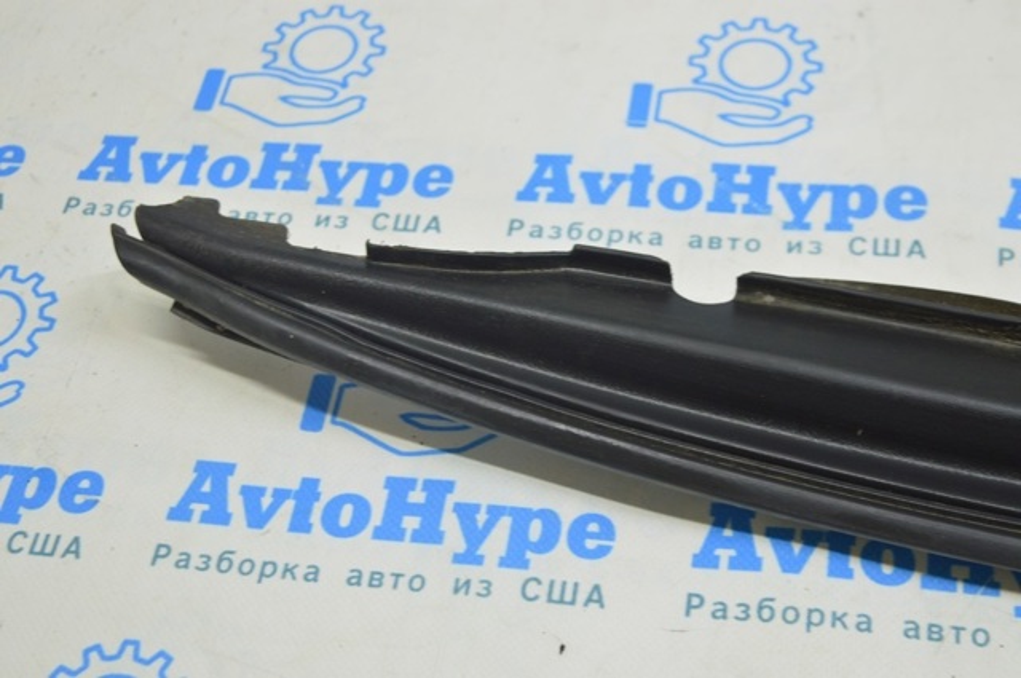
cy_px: 339
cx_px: 510
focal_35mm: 60
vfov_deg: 22.6
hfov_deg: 33.4
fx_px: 1699
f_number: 5.6
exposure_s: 1/20
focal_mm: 40
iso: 400
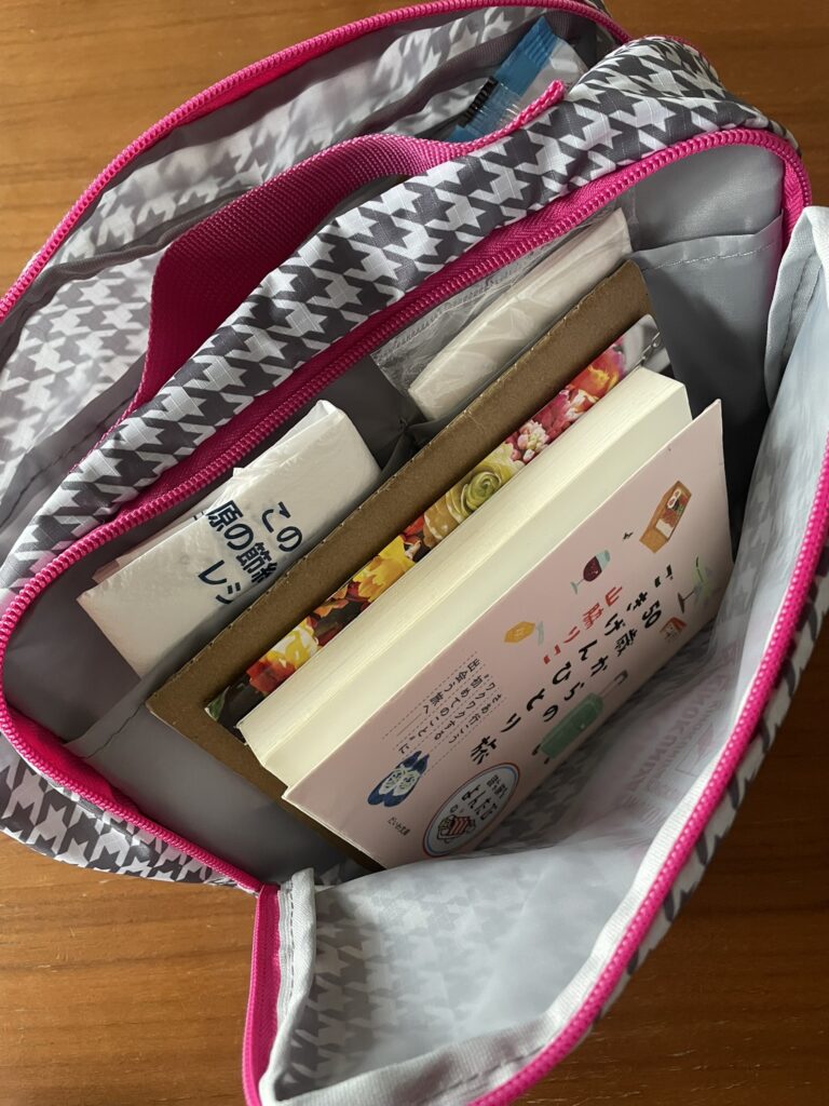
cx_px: 414
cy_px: 553
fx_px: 830
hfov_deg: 53.1
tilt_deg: -77.9
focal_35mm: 26
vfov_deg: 67.3
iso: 500
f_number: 1.6
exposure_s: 1/60
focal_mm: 4.2
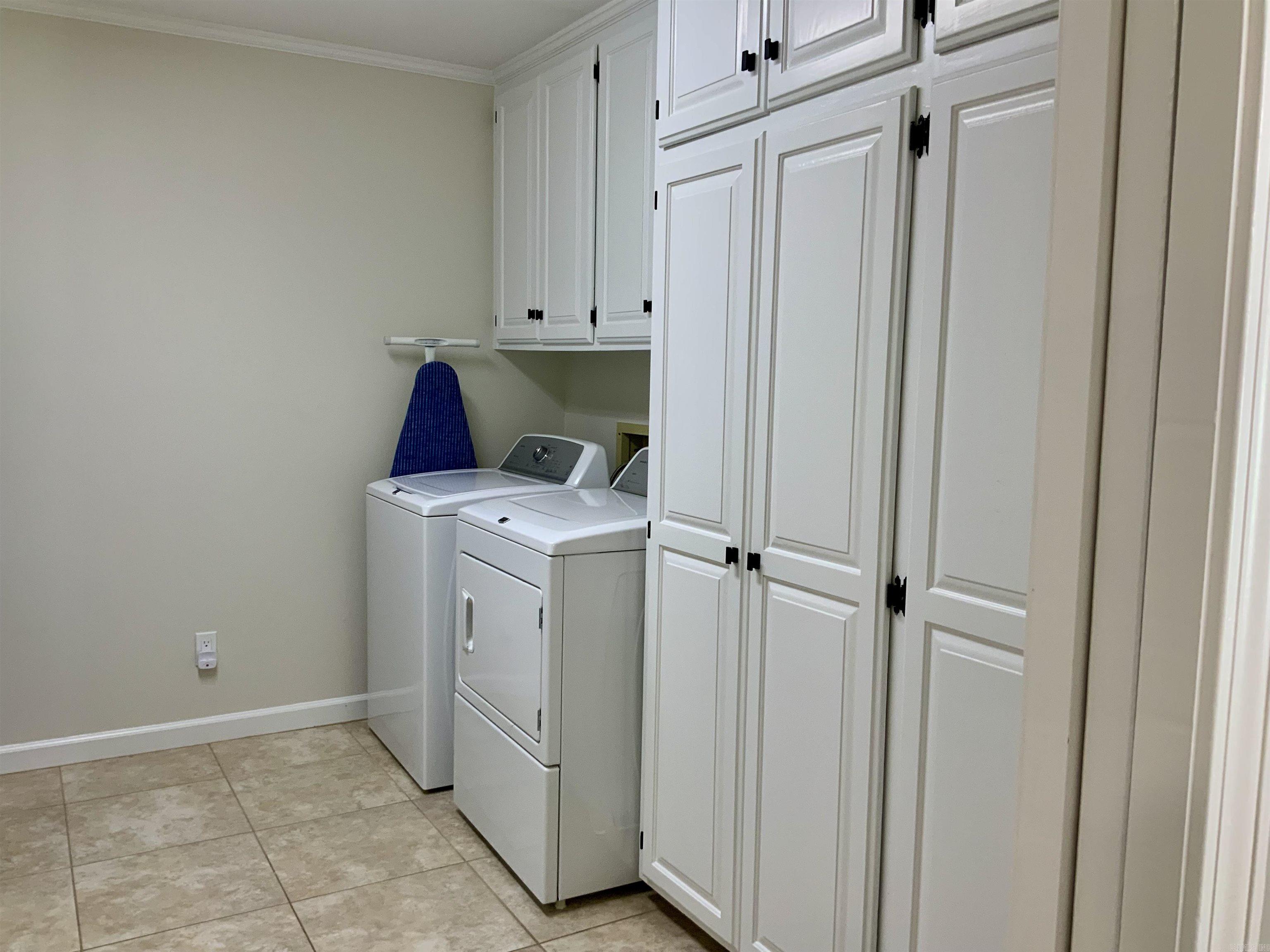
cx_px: 635
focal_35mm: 29
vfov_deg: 48.2
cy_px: 476
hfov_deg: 61.7
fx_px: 1064
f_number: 1.8
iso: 64
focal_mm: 3
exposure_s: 1/60
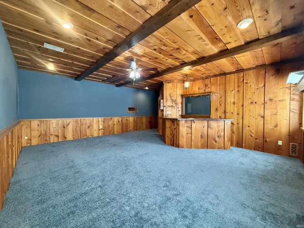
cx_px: 152
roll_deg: -0.6
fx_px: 123
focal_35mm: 14
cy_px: 114
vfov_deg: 85.7
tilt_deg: -1.1
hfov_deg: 102.1
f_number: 2.2
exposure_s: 1/60
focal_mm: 2.22
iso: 320
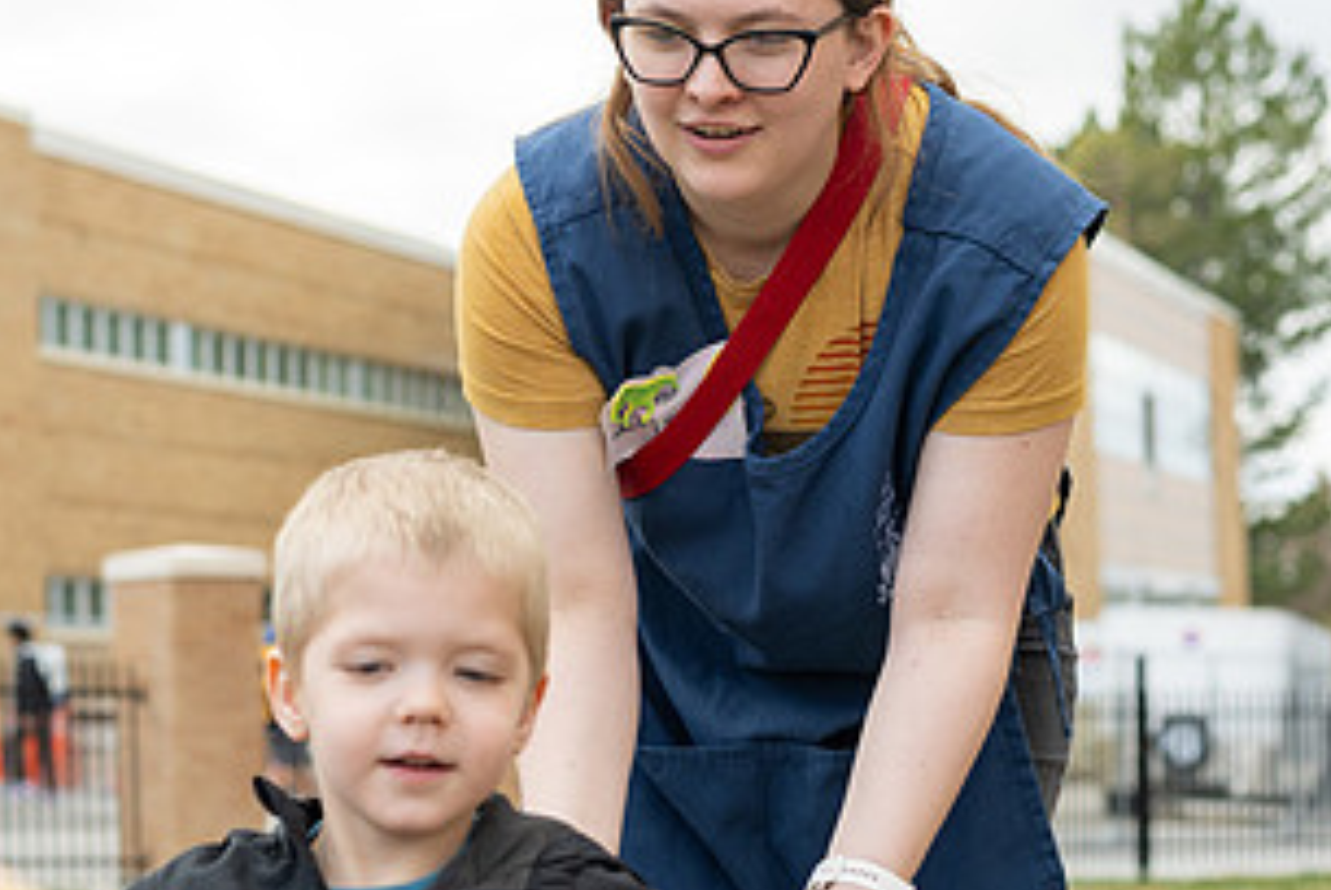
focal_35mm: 95
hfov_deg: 21.3
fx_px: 3516
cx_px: 375
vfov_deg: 14.4
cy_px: 652
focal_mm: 50
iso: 100
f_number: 4
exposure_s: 1/400
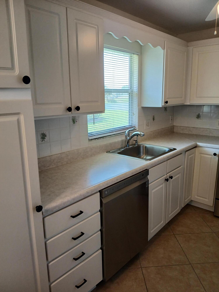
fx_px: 219
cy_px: 146
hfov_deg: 53.1
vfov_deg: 67.3
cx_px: 110
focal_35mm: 26
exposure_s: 1/60
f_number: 1.8
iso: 50
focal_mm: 3.98
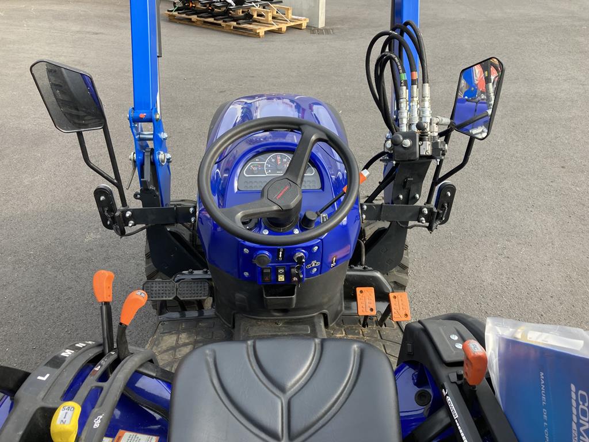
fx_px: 476
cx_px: 294
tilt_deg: -34.1
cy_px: 221
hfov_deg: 63.4
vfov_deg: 49.7
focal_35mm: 28
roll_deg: +0.6
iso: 20
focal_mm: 3.99
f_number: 1.8
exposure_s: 1/292
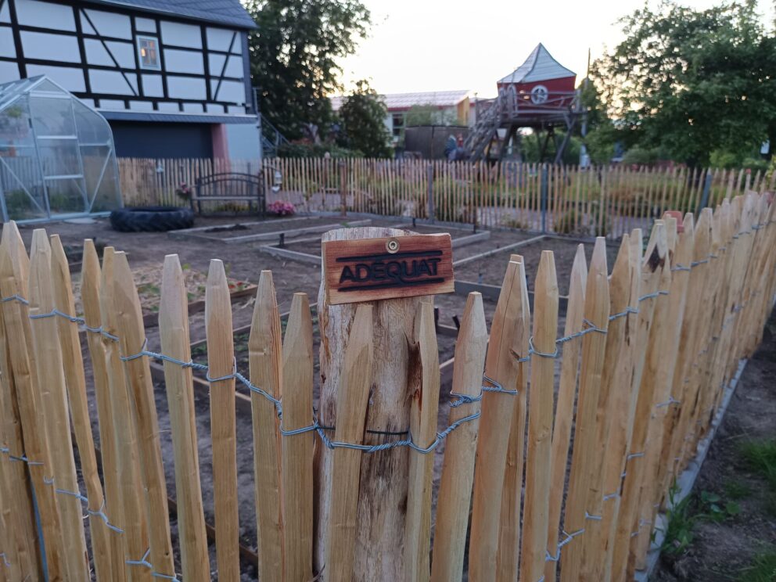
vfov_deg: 56.8
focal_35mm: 24
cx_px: 388
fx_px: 538
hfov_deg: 71.6
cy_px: 291
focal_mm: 5.31
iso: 787
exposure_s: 1/50
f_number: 1.7
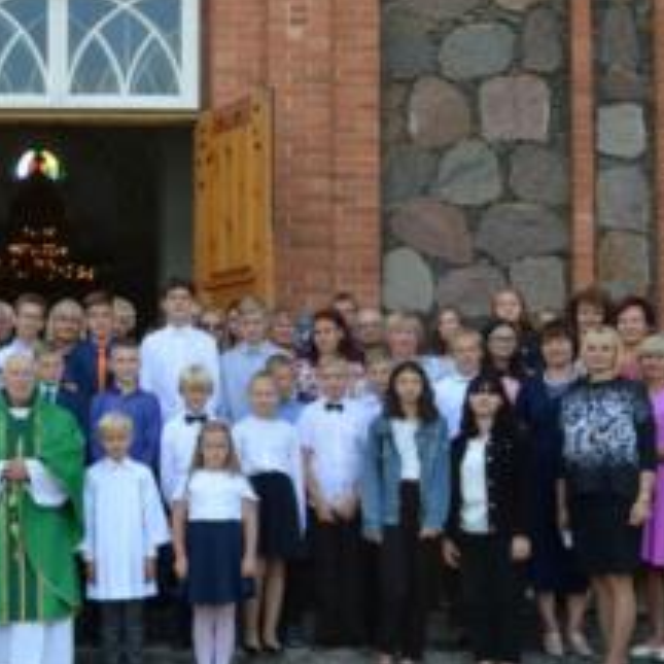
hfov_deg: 21.6
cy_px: 347
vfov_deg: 22.5
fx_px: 1671
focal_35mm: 77
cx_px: -25
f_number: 6.3
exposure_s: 1/160
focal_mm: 26
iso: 200
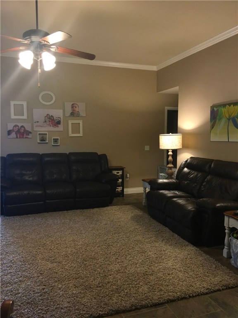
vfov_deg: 61.7
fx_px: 266
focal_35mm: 29
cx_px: 119
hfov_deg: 48.2
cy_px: 159
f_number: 2.2
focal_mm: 4.15
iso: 100
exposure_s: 1/30
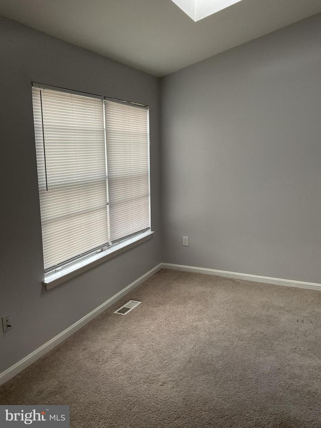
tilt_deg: -8.9
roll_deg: +1.9
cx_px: 160
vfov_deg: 61.7
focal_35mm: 29
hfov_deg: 48.2
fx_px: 359
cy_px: 214
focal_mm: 3
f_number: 1.8
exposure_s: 1/60
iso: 80
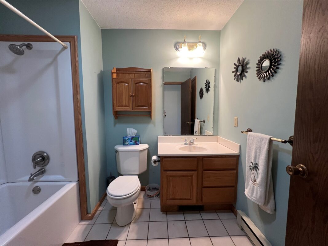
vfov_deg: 89.9
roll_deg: +0.6
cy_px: 123
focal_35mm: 13
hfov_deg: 106.2
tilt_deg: -5.5
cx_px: 164
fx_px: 123
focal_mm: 1.57
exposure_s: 1/60
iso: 160
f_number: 1.8
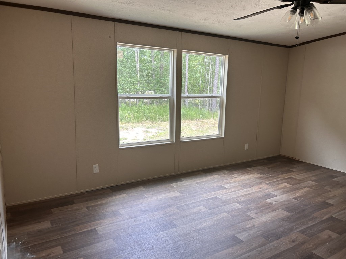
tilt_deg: -7.5
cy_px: 130
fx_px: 260
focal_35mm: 26
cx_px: 173
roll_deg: -1.1
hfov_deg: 67.3
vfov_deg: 53.1
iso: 64
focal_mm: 5.7
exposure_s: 1/121
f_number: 1.5
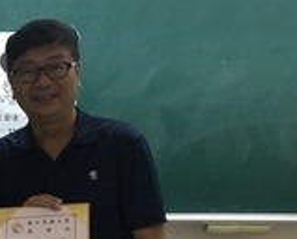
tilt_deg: -7.8
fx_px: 626
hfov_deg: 25.3
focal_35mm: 71
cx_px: -4
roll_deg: -0.7
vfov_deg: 21.0
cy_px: 232
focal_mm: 4.15
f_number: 2.2
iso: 80
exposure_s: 1/30
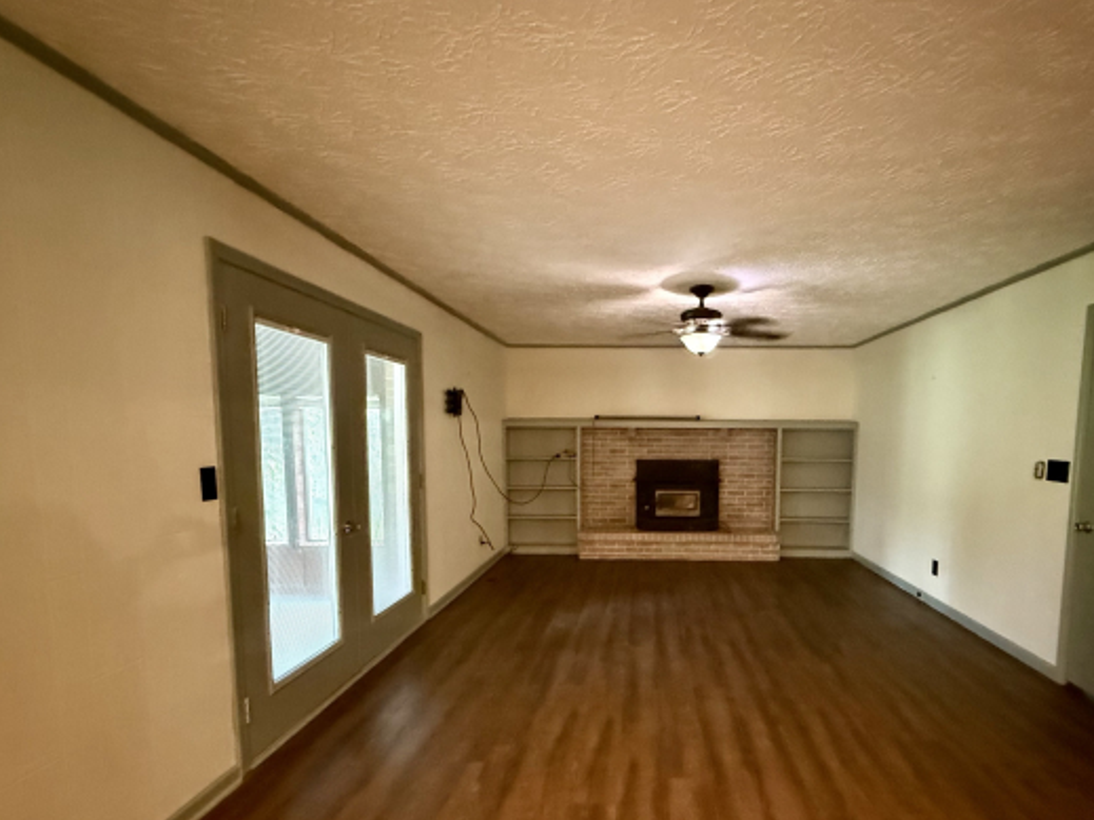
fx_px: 569
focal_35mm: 18
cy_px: 485
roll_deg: -0.8
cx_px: 638
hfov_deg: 87.0
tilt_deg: -5.9
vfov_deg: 71.0
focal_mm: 2.22
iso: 1600
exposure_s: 1/37
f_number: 2.2
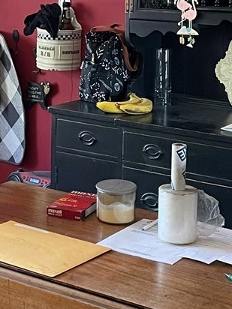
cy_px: 14
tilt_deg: -3.9
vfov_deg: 19.0
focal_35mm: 101
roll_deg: +0.6
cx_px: 2
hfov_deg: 14.4
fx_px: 903
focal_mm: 4.2
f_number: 1.6
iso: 160
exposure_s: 1/60
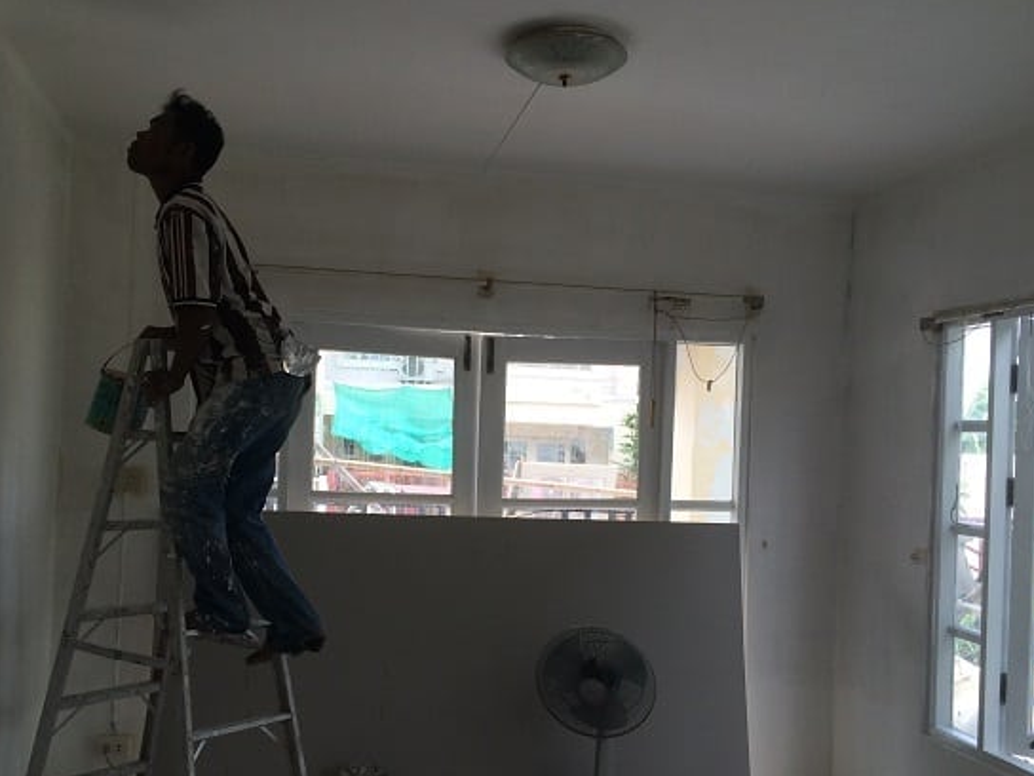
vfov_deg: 39.5
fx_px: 1075
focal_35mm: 36
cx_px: 484
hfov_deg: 51.3
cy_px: 456
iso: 32
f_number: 2.2
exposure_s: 1/383
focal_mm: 4.12
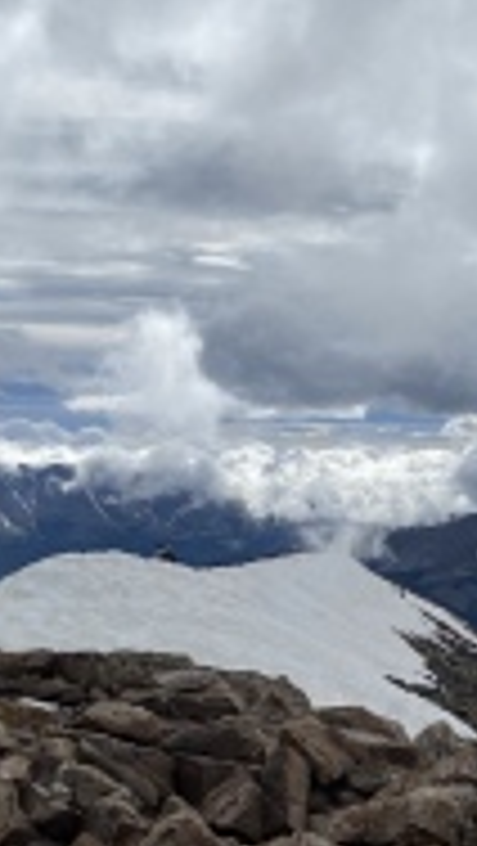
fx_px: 1234
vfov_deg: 37.1
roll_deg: +1.1
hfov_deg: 21.6
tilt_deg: -9.8
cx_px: 378
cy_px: 608
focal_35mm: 55
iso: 32
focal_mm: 4.25
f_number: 1.8
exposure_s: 1/7692
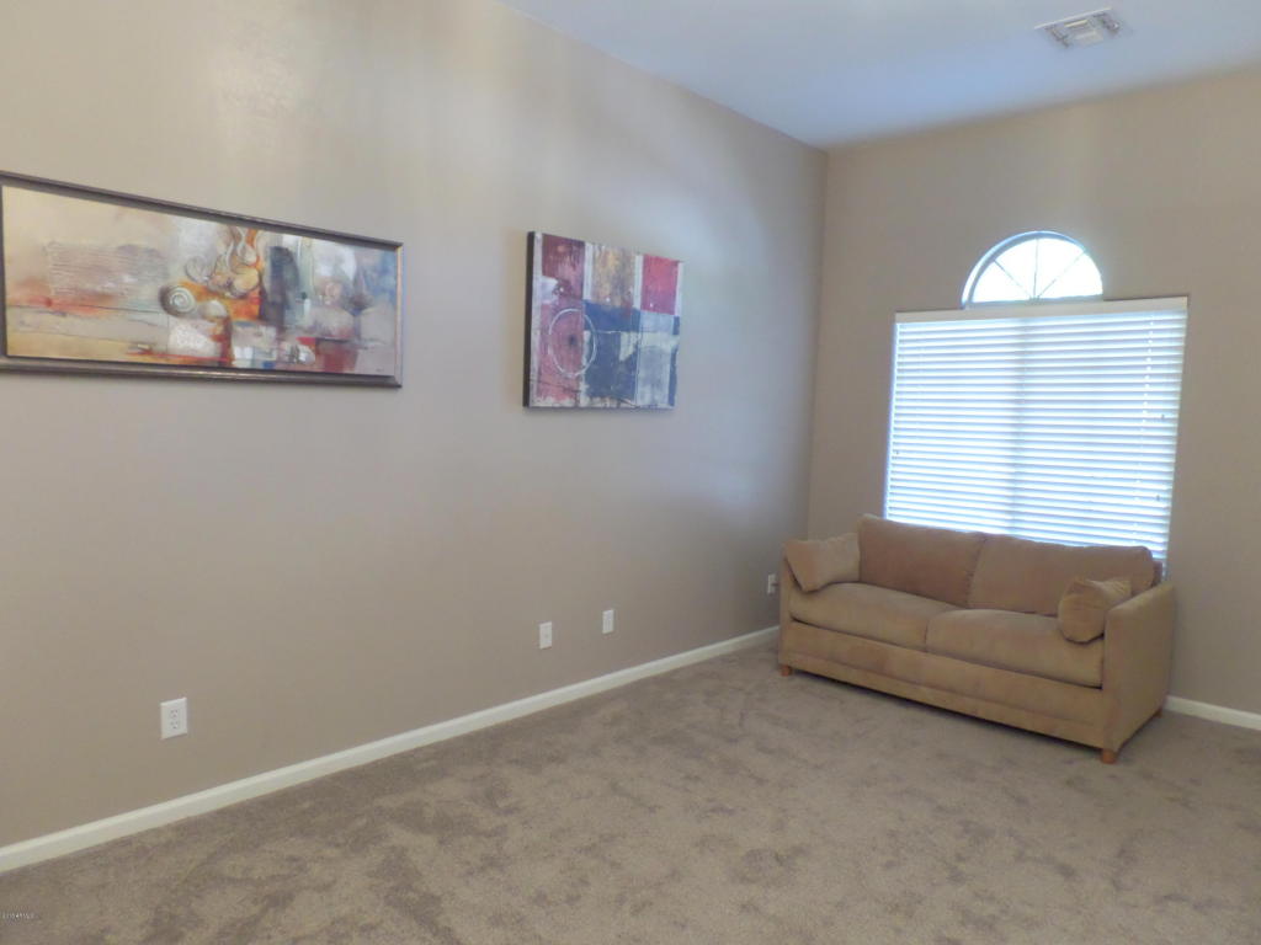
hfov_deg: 73.9
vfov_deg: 58.9
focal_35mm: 23
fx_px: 838
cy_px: 472
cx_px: 630
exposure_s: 1/30
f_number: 2.8
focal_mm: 4.1
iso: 400
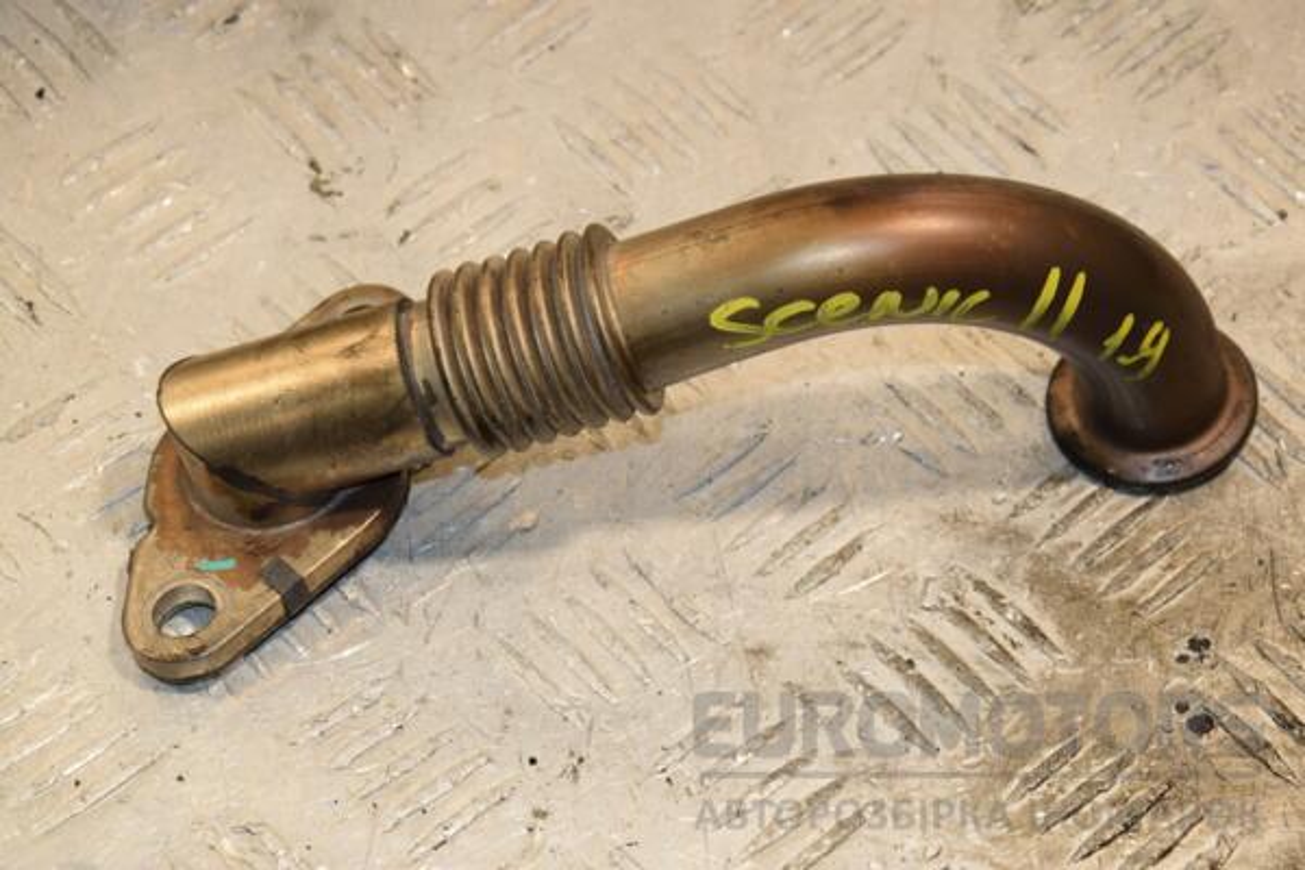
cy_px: 435
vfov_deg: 12.2
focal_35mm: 112
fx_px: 4078
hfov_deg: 18.2
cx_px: 652
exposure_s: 1/200
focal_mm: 75
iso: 800
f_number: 8
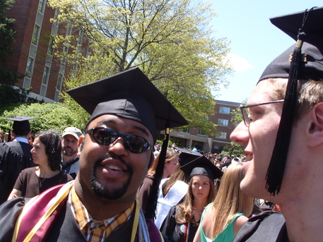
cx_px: 148
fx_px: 457
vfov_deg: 29.6
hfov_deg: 38.9
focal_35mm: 49
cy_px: 92
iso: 80
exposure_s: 1/250
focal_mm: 7.8
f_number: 5.3
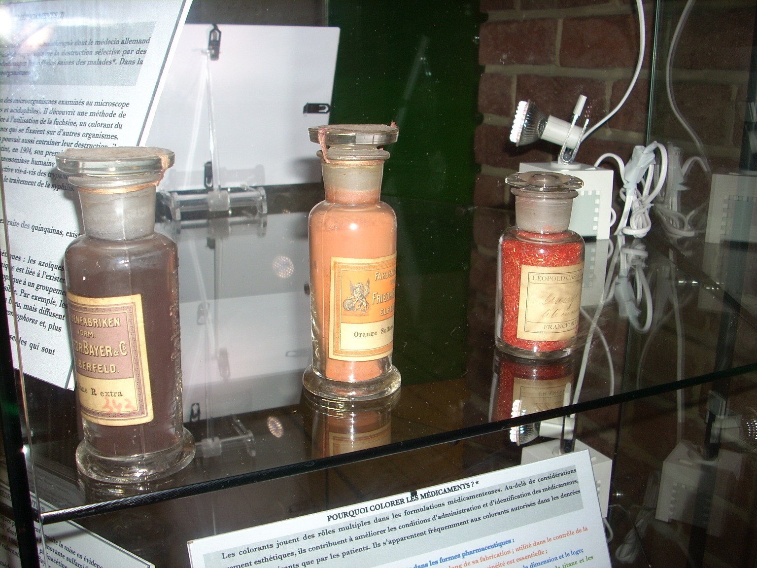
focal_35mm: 37
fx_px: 809
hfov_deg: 50.1
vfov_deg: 38.7
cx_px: 378
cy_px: 284
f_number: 2.8
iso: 64
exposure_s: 1/60
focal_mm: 6.2
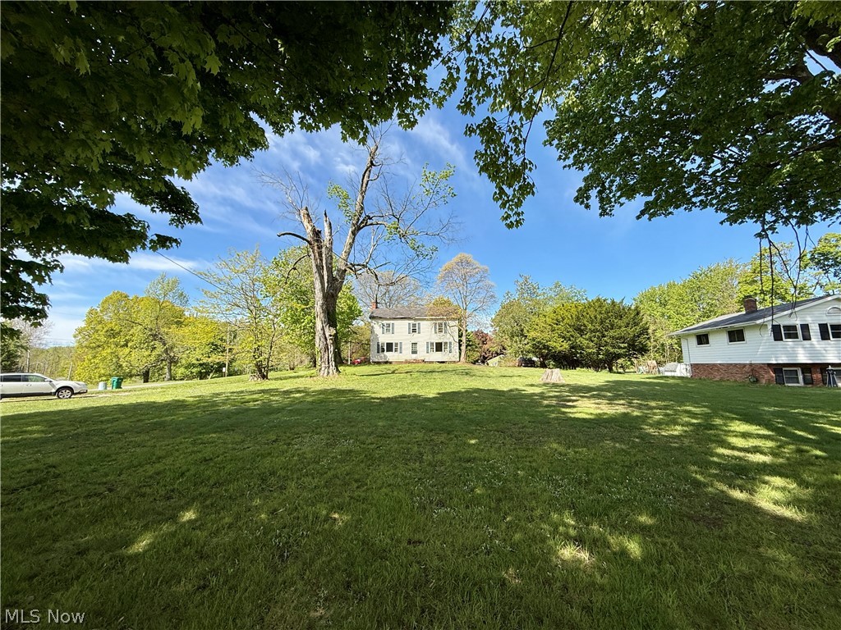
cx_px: 420
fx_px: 340
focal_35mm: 14
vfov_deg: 85.7
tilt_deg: +8.8
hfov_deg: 102.1
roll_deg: -0.1
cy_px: 315
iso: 50
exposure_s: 1/1259
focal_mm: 2.22
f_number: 2.2
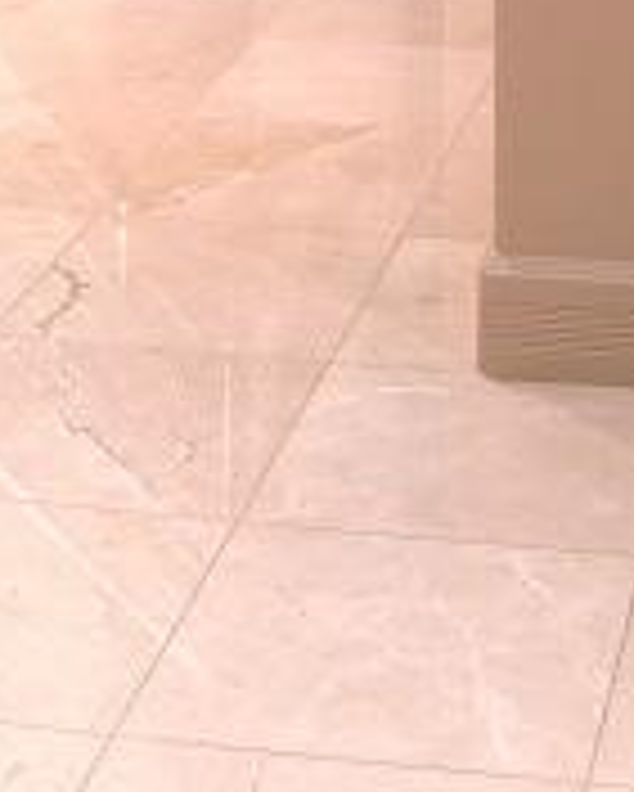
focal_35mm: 110
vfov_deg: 14.6
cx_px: 483
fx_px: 2578
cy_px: -758
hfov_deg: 14.0
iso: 100
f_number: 11
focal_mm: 18
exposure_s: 3
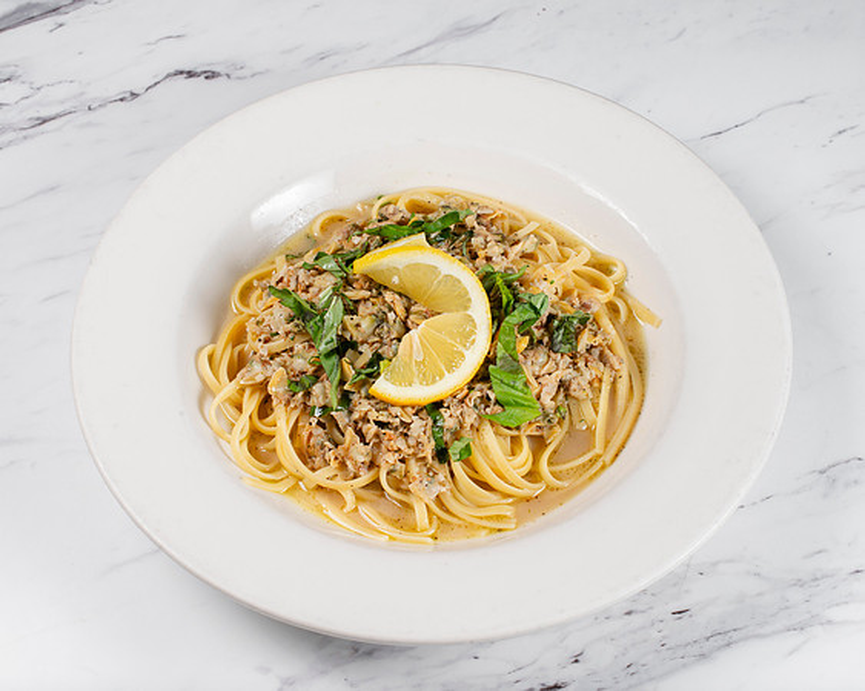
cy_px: 356
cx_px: 435
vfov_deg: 24.7
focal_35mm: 62
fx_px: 1577
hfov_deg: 30.7
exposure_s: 1/250
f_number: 11
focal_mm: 50
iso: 200
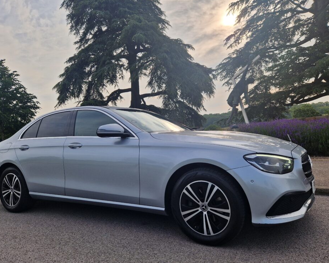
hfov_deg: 68.1
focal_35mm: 25
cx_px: 164
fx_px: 243
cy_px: 130
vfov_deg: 56.8
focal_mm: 5.4
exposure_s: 1/1800
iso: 50
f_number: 1.8
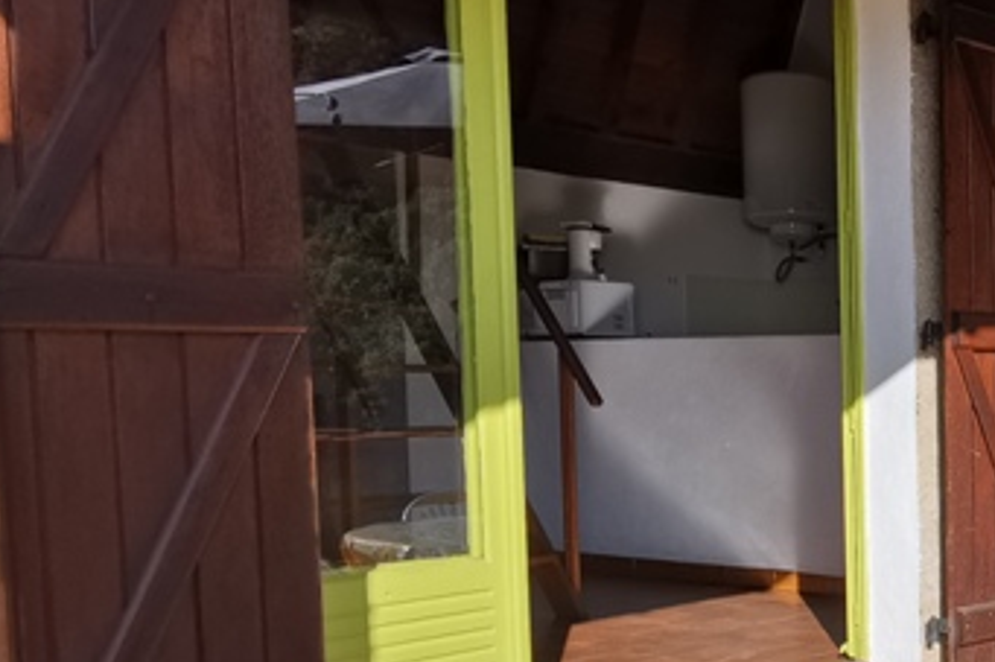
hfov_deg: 33.0
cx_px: 1173
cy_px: 484
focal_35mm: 50
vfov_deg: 26.7
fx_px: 1381
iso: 50
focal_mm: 2.35
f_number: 2.2
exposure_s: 1/1129
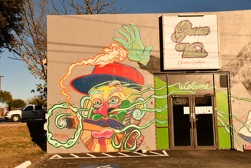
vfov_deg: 34.2
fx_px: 272
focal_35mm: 39
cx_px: 126
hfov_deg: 49.5
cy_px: 84
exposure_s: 1/250
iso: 125
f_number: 16
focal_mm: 26
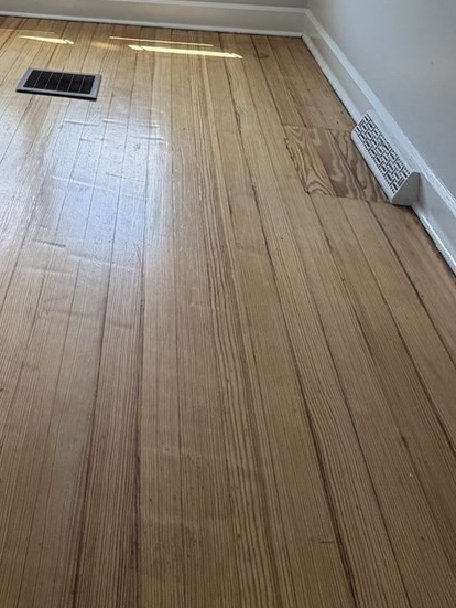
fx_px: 684
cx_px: -58
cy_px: -96
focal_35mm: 39
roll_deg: +1.2
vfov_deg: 37.8
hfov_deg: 32.1
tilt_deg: -7.1
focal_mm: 2.22
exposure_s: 1/121
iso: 100
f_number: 2.2
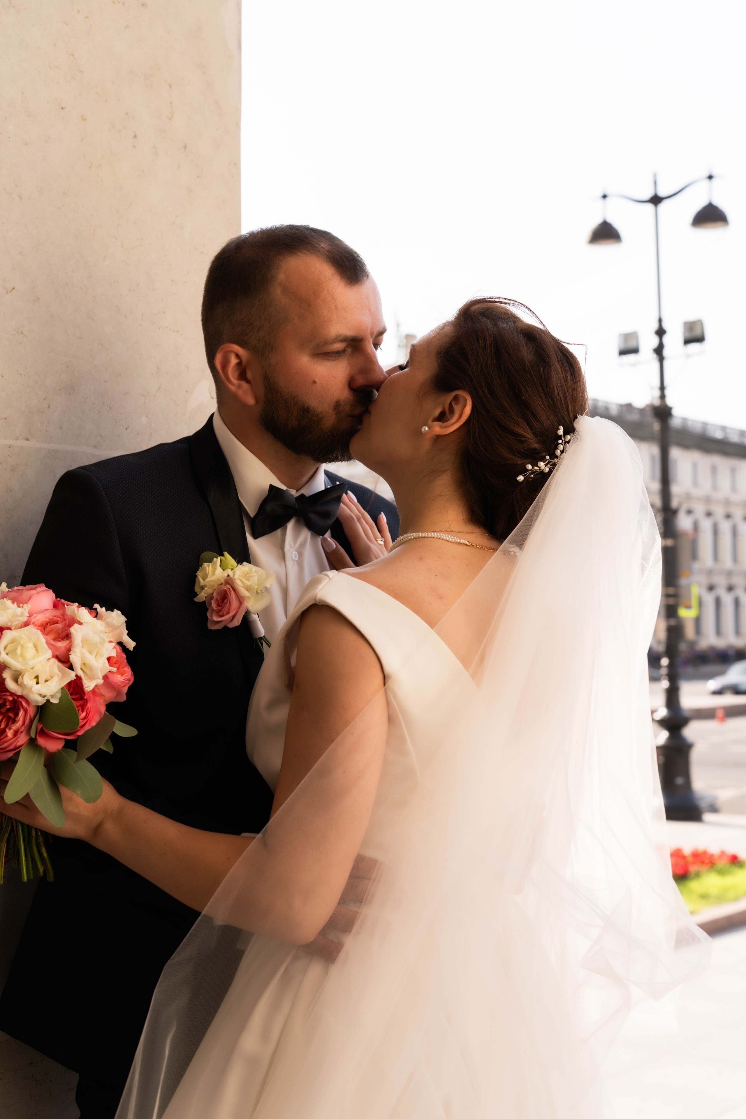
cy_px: 560
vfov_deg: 41.8
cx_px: 373
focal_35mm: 47
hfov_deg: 28.5
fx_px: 1467
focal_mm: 47.2
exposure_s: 1/250
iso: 100
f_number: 5.6
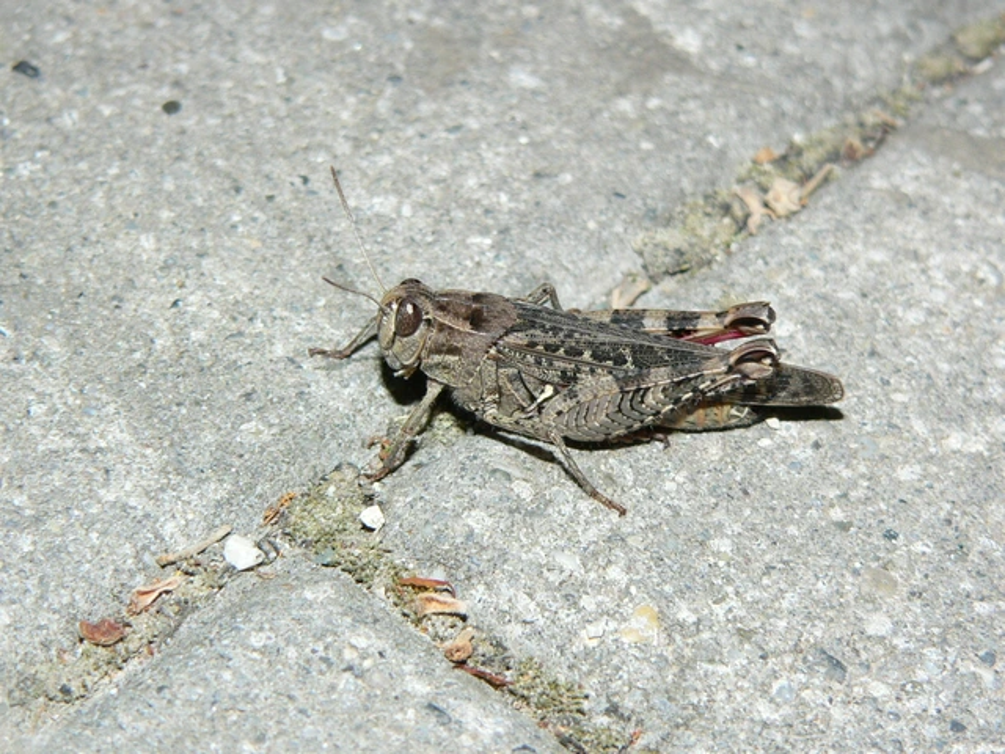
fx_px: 2932
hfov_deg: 19.4
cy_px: 377
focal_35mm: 101
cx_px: 502
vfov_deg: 14.6
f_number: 4
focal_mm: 16.7
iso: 100
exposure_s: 1/60
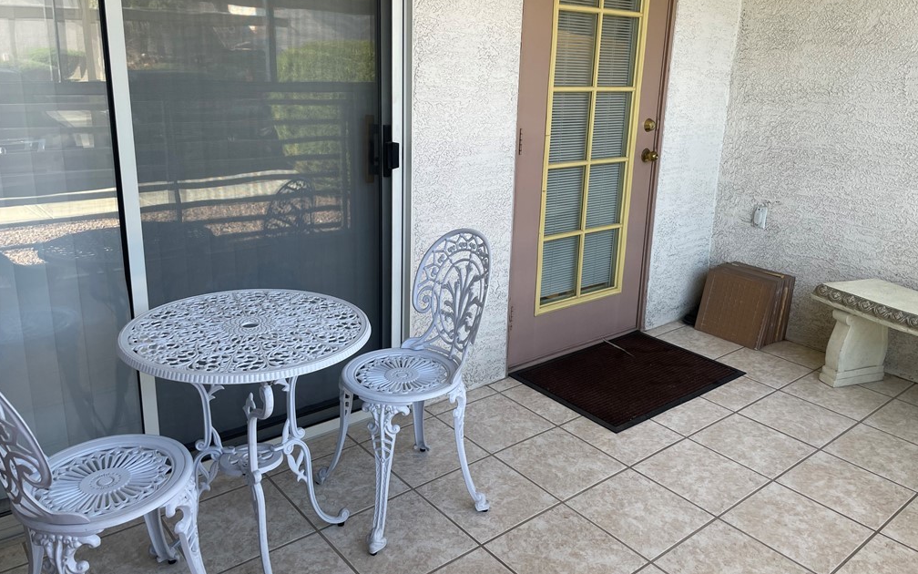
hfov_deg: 66.5
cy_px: 252
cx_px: 461
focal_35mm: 28
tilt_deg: -14.4
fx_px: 701
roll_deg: -1.4
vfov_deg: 44.5
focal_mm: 4.2
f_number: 1.6
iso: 50
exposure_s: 1/121
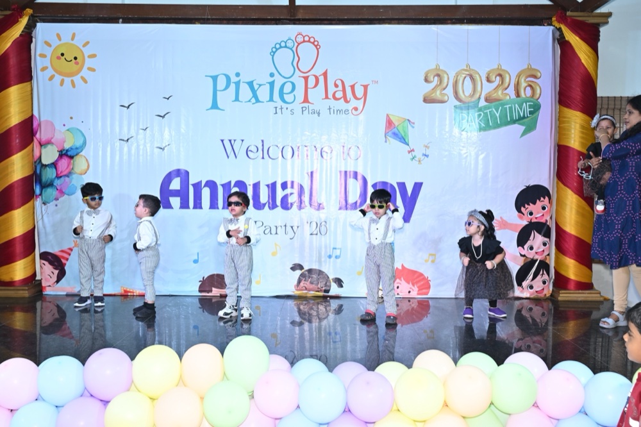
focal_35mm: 34
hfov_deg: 55.1
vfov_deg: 38.3
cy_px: 214
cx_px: 320
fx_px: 614
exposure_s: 1/160
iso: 1000
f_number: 7.1
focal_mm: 34.5
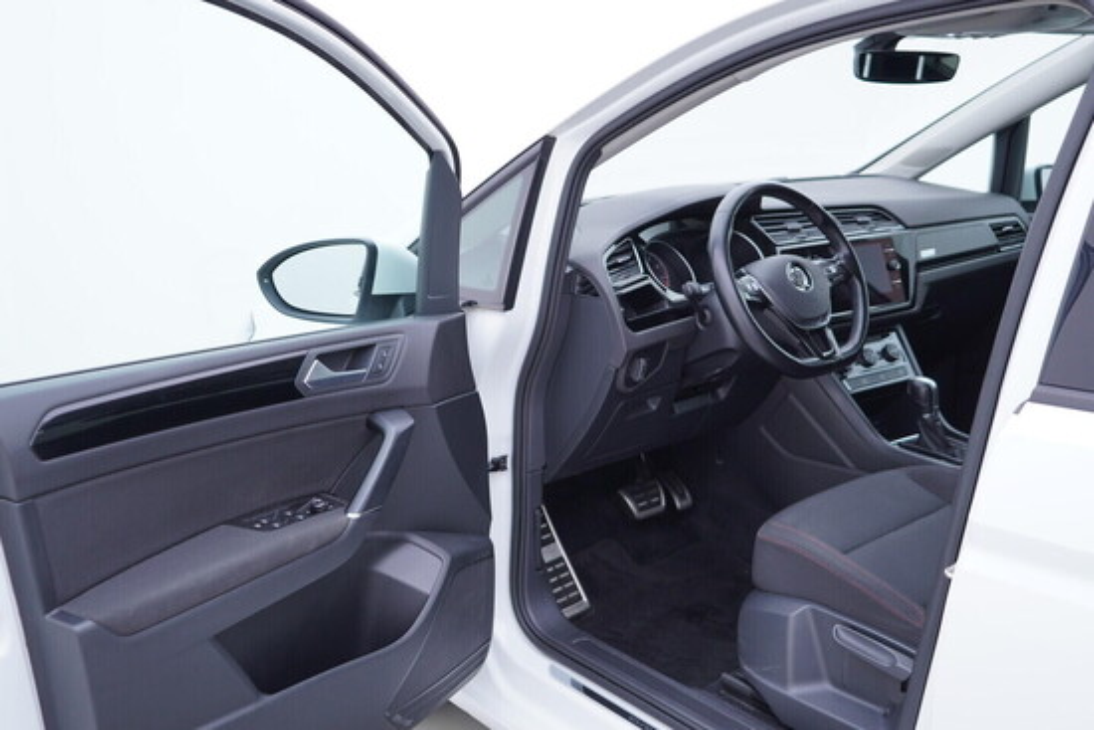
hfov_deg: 53.1
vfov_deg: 36.9
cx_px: 547
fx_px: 1094
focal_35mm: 36
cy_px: 365
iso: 125
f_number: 2.8
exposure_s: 1/40
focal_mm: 24
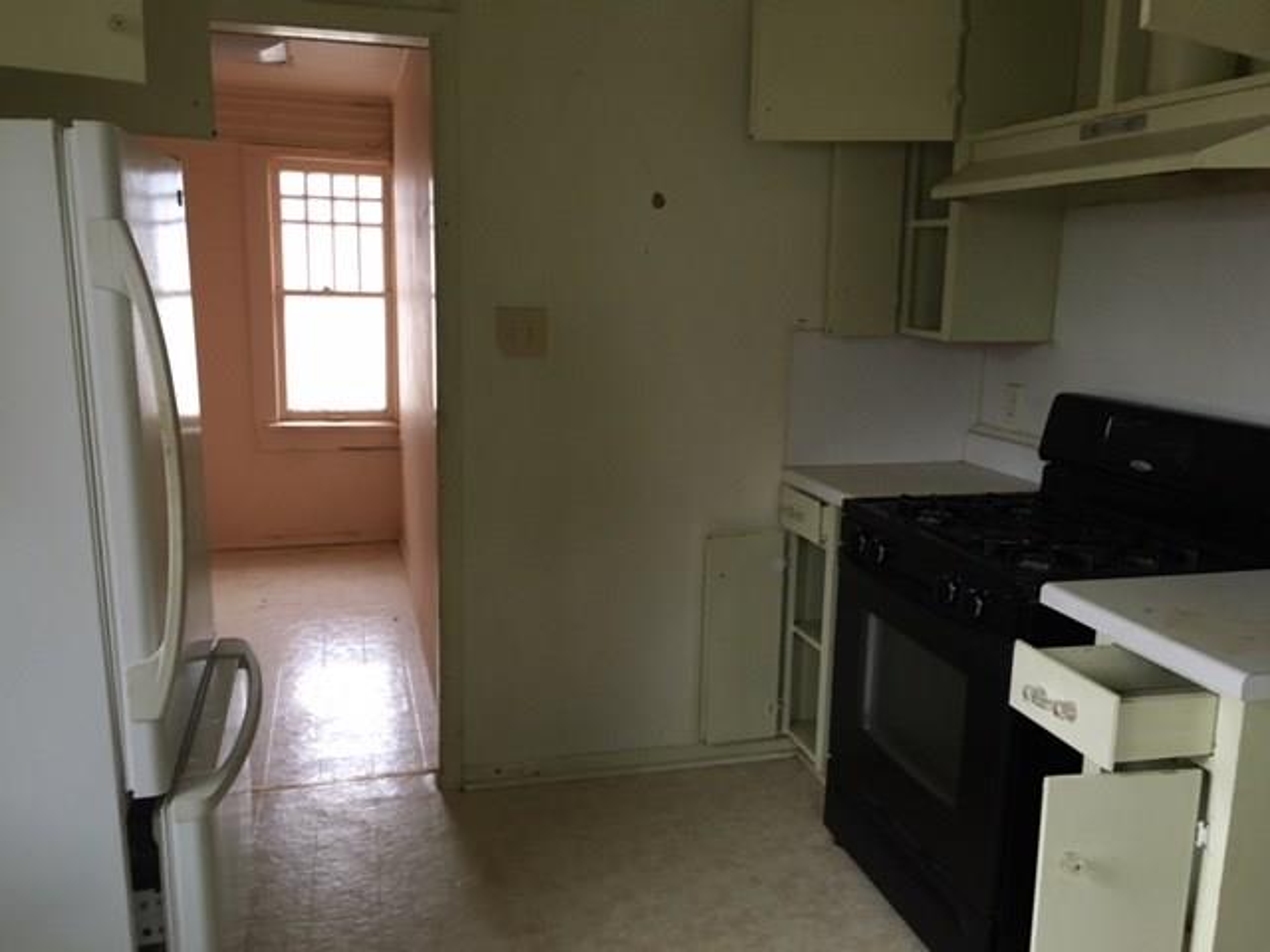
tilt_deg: -9.2
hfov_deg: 61.7
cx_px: 635
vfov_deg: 48.2
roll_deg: -2.1
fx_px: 1064
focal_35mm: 29
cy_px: 476
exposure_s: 1/30
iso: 125
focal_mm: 4.15
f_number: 2.2
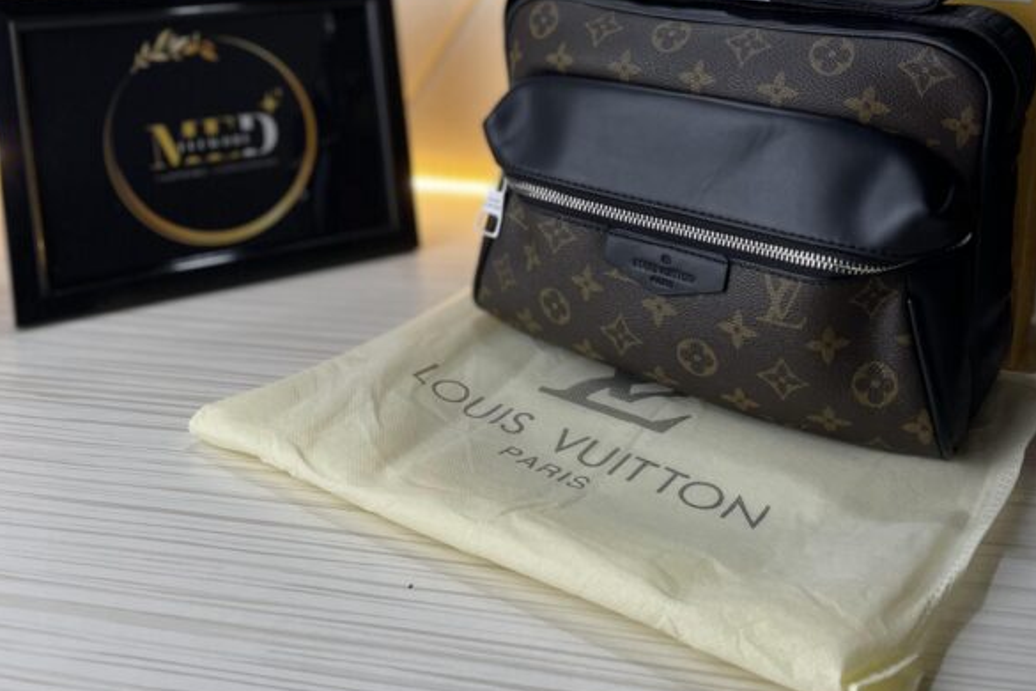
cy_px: 90
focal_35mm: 37
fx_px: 1065
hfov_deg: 51.9
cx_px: 522
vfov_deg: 34.3
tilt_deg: -12.2
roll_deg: +0.3
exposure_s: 1/239
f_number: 1.6
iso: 40
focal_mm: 4.2
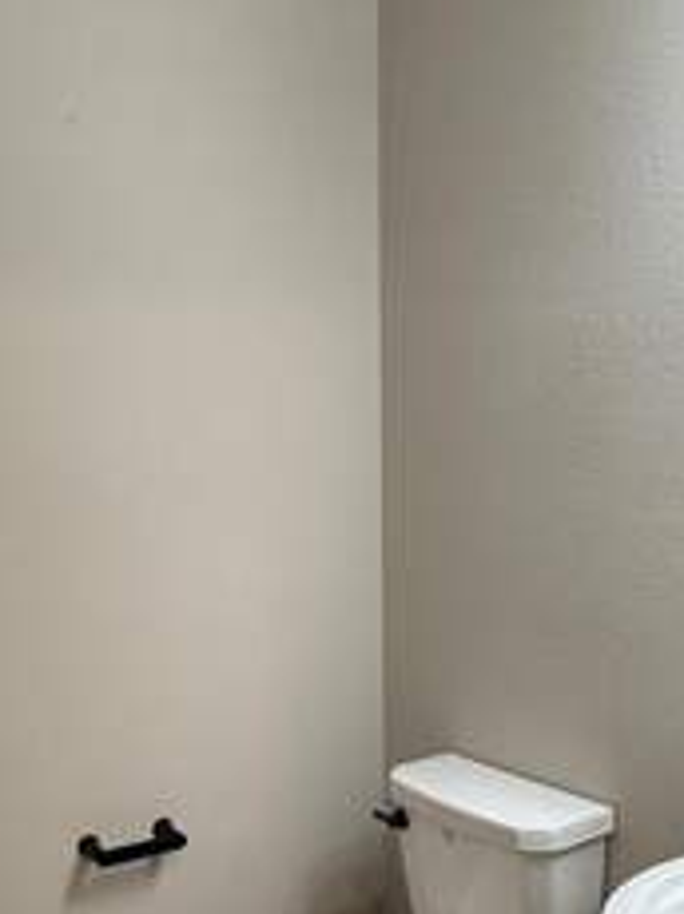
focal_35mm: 39
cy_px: 695
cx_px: 314
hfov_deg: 36.7
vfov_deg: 46.1
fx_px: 1029
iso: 250
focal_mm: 2.22
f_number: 2.2
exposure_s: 1/120
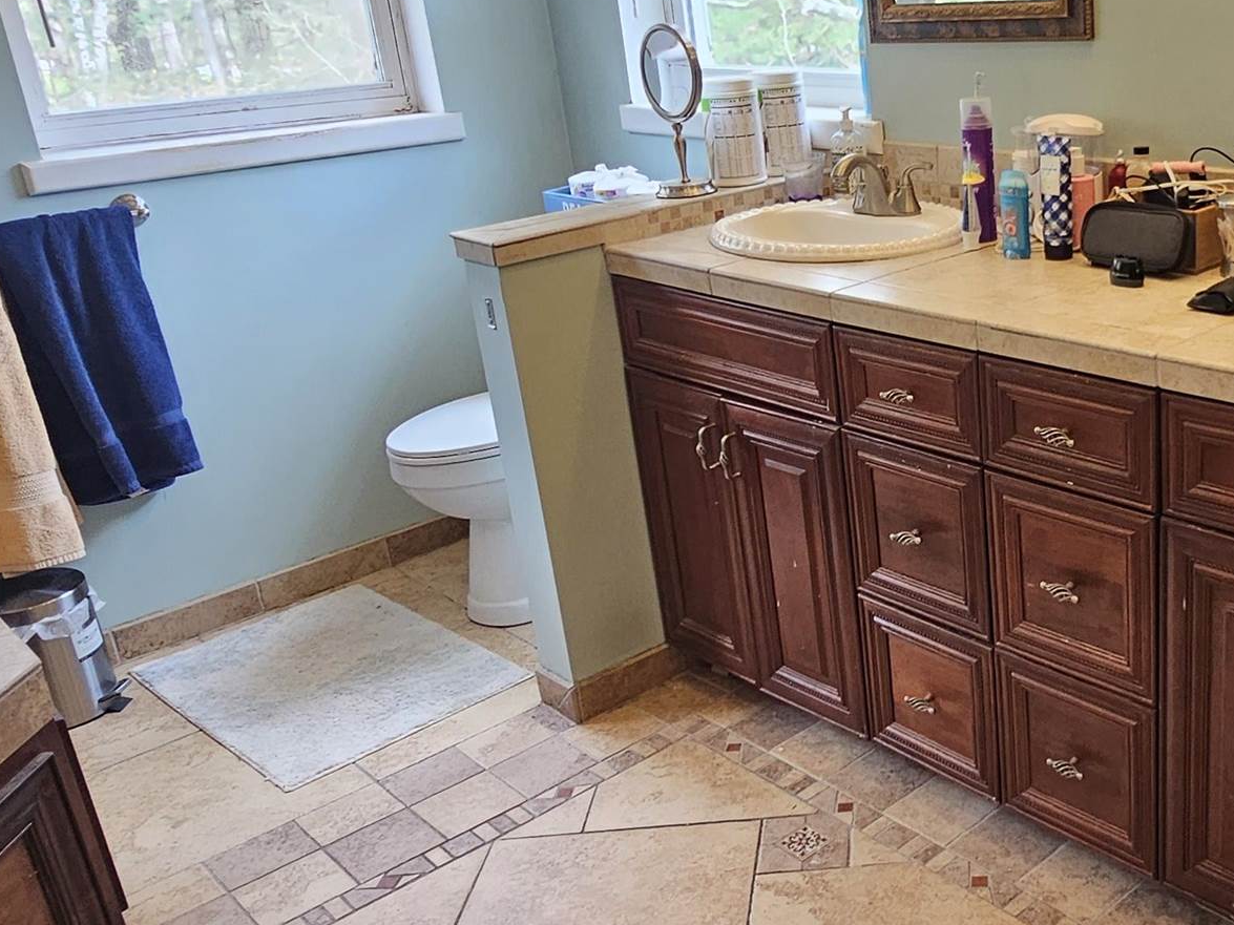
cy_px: 471
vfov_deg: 41.8
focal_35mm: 34
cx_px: 981
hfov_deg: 50.8
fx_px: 1212
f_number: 2.2
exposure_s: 1/60
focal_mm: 2.2
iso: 160
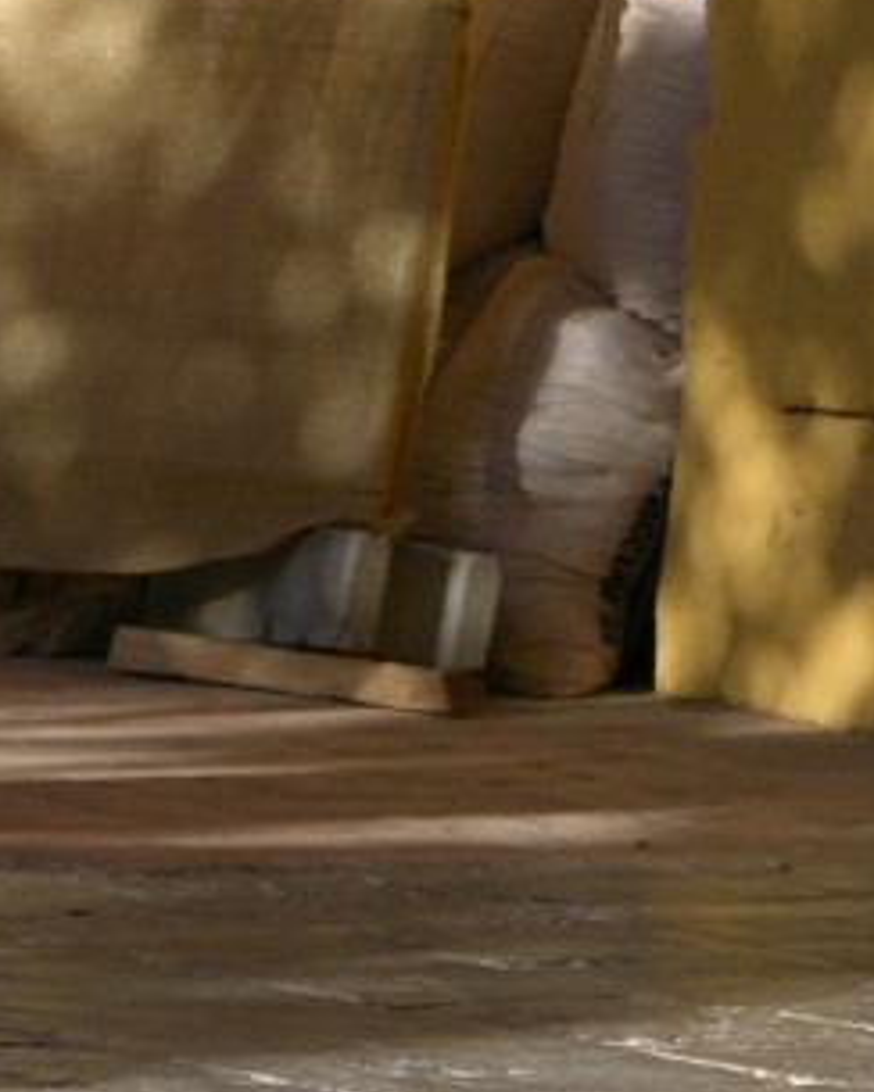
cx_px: 910
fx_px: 11931
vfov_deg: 5.2
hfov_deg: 4.2
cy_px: -54
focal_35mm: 369
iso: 50
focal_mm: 37.7
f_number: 4.9
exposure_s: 1/202
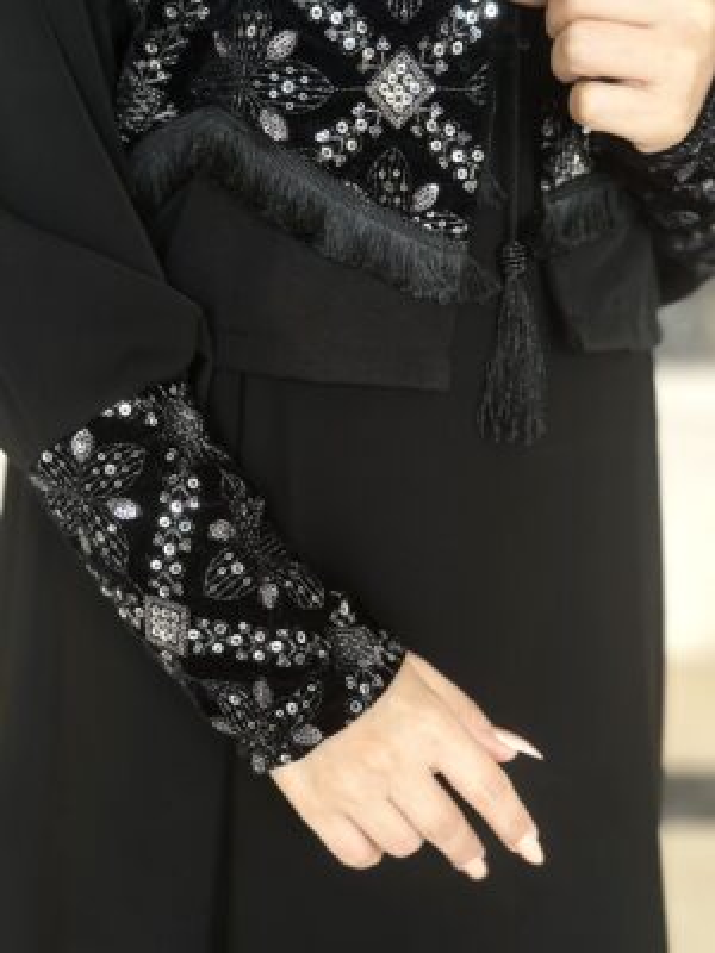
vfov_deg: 39.7
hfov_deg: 30.3
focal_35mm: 48
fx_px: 1322
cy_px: 476
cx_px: 358
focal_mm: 6.86
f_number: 1.78
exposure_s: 1/60
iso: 250
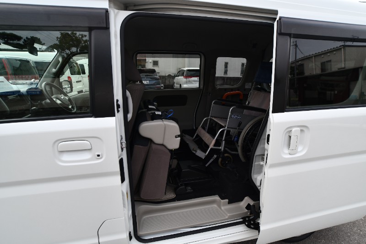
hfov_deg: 96.7
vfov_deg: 73.7
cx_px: 183
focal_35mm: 16
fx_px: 163
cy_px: 122
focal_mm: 11
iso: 200
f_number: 6.3
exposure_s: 1/250
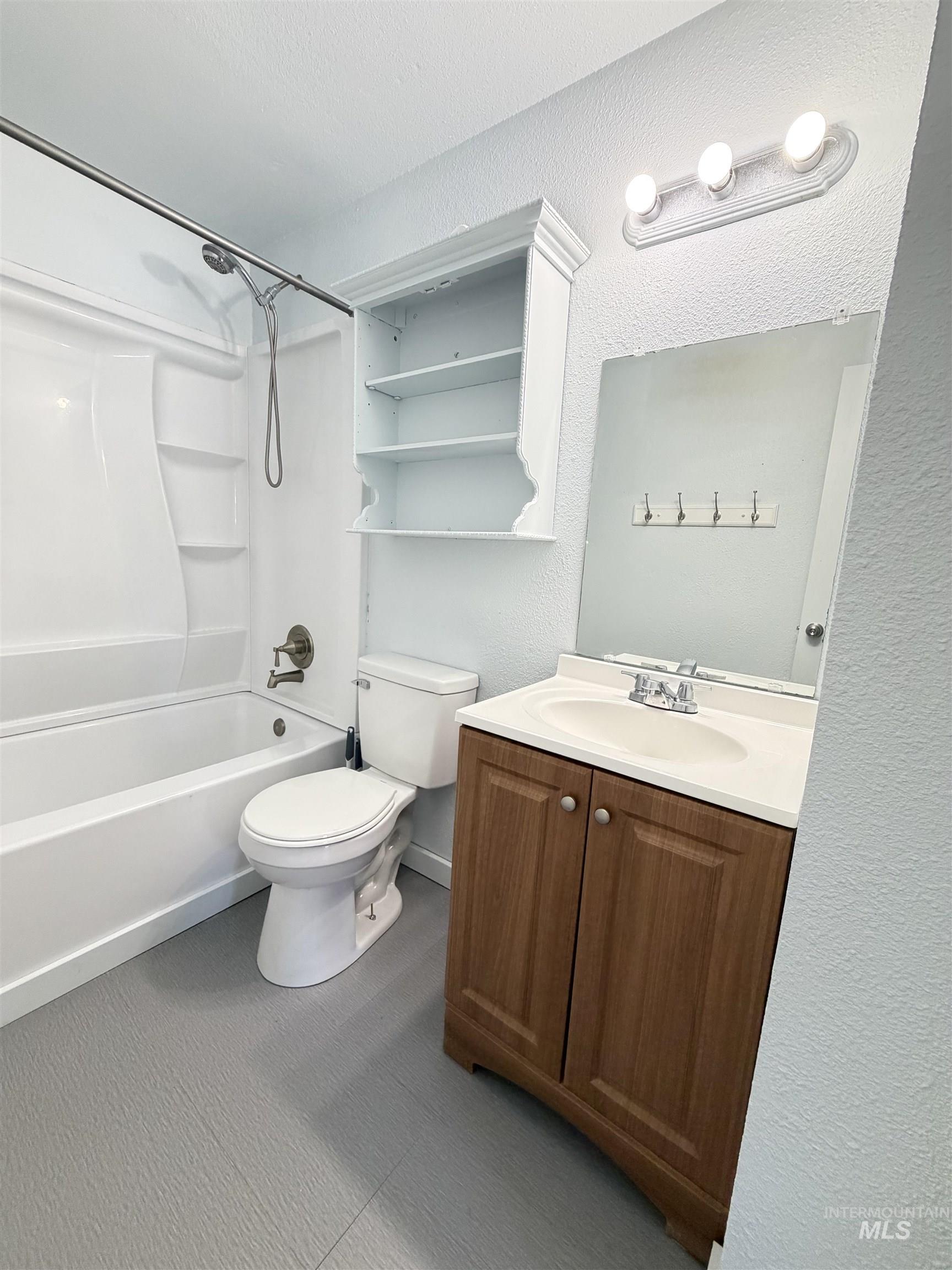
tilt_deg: -8.3
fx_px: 513
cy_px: 635
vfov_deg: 102.1
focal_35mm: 14
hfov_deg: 85.7
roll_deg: -3.3
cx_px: 476
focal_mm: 2.22
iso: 400
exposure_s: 1/60
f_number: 2.2
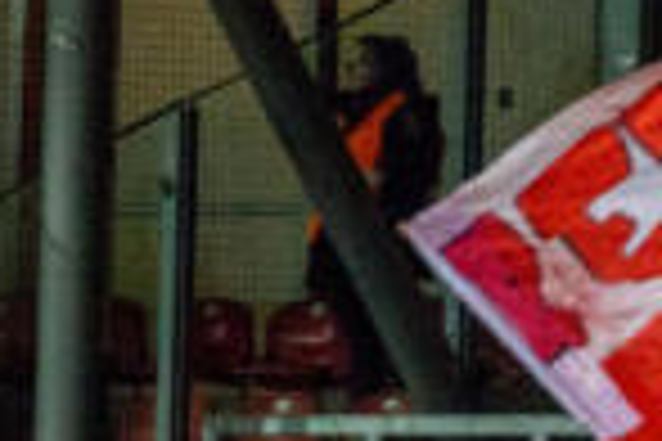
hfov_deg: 1.7
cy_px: 511
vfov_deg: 1.1
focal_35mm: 1197
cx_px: 995
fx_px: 22010
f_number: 4
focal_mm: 128.59
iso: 6400
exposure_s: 1/250
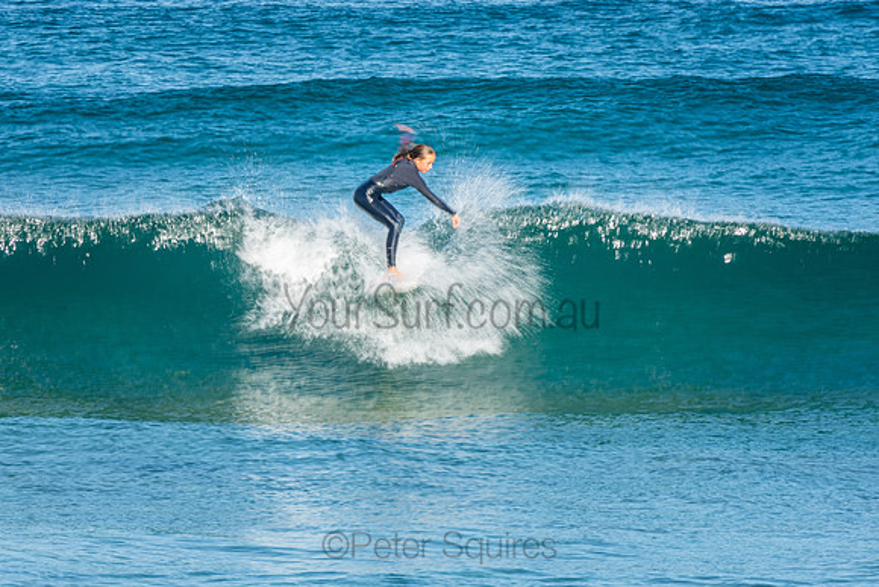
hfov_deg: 3.4
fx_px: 14653
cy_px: 294
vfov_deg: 2.3
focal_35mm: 600
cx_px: 440
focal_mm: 400
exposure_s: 1/25
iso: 100
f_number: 22
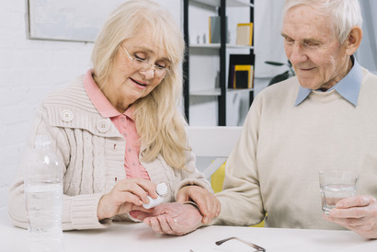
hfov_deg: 32.8
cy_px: 130
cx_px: 209
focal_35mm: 61
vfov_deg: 22.3
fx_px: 639
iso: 100
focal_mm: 50
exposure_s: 1/160
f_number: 6.3
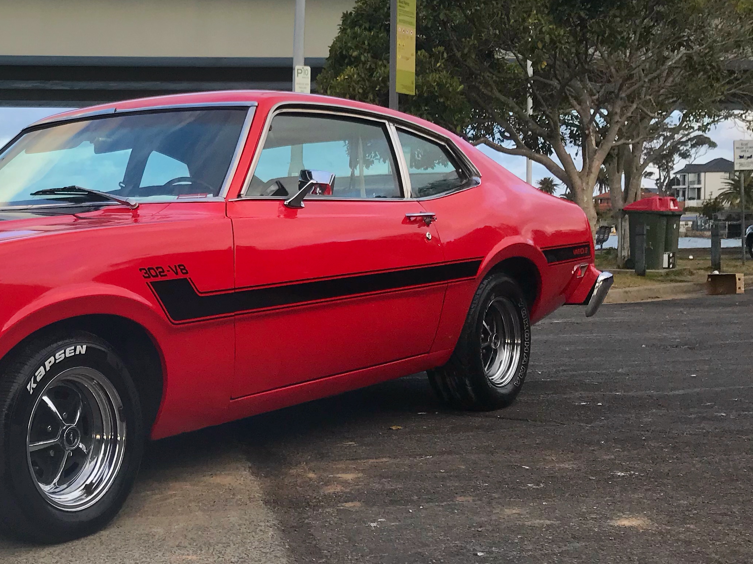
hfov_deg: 33.6
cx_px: 122
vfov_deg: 26.6
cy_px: 274
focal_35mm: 55
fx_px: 1196
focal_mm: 3.99
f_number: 1.8
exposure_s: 1/488
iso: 20
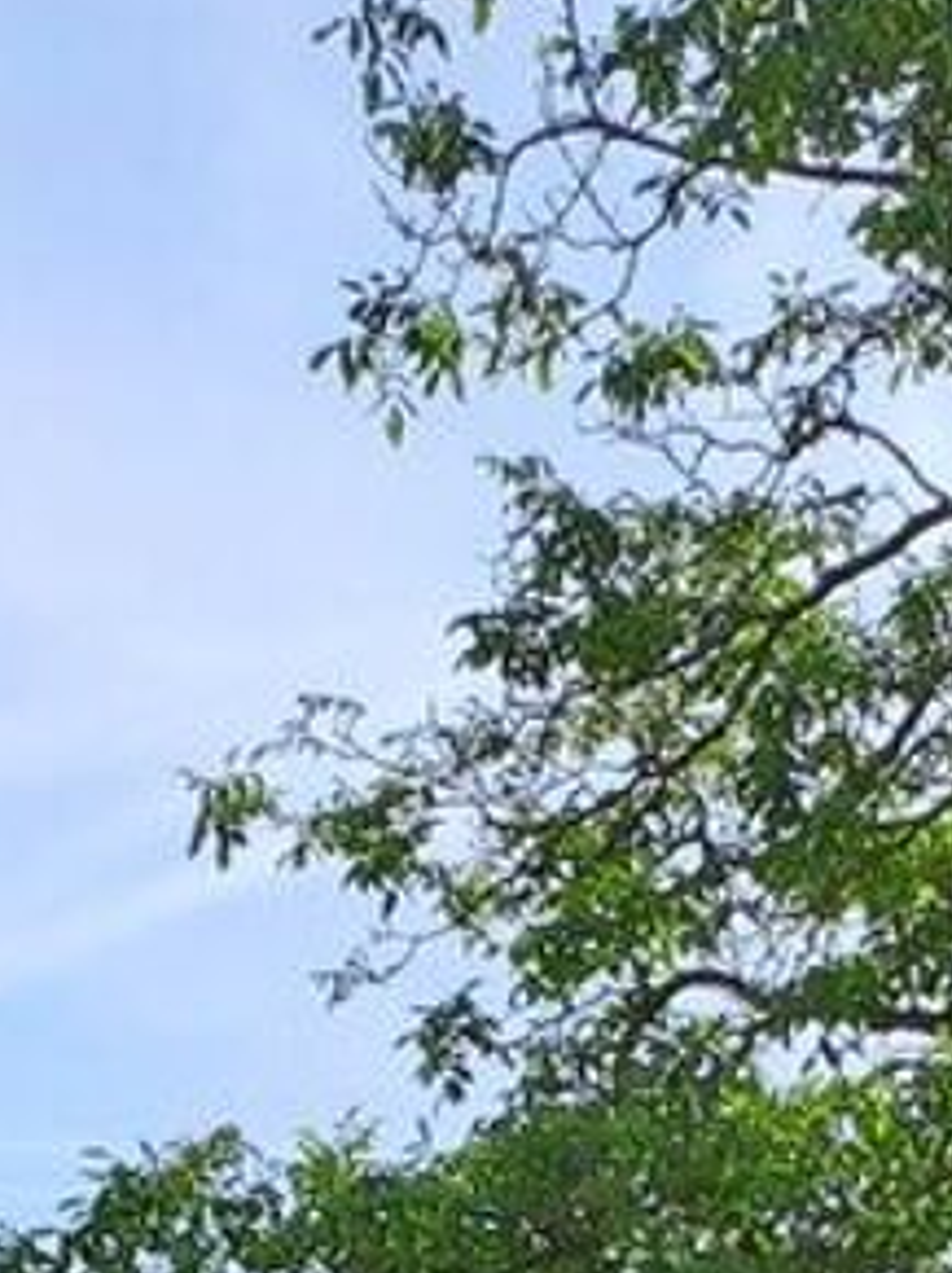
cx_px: 983
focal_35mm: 115
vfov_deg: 13.7
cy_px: 2803
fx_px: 4223
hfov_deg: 12.7
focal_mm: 4.65
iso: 32
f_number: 1.8
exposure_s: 1/1148
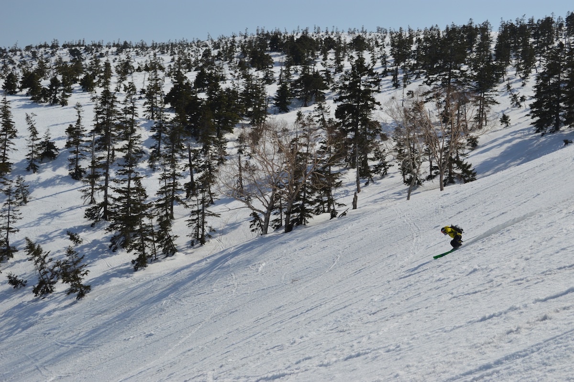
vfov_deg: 20.6
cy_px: 191
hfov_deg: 30.5
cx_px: 287
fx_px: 1051
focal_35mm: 66
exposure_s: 1/2000
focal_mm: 44
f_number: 7.1
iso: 220
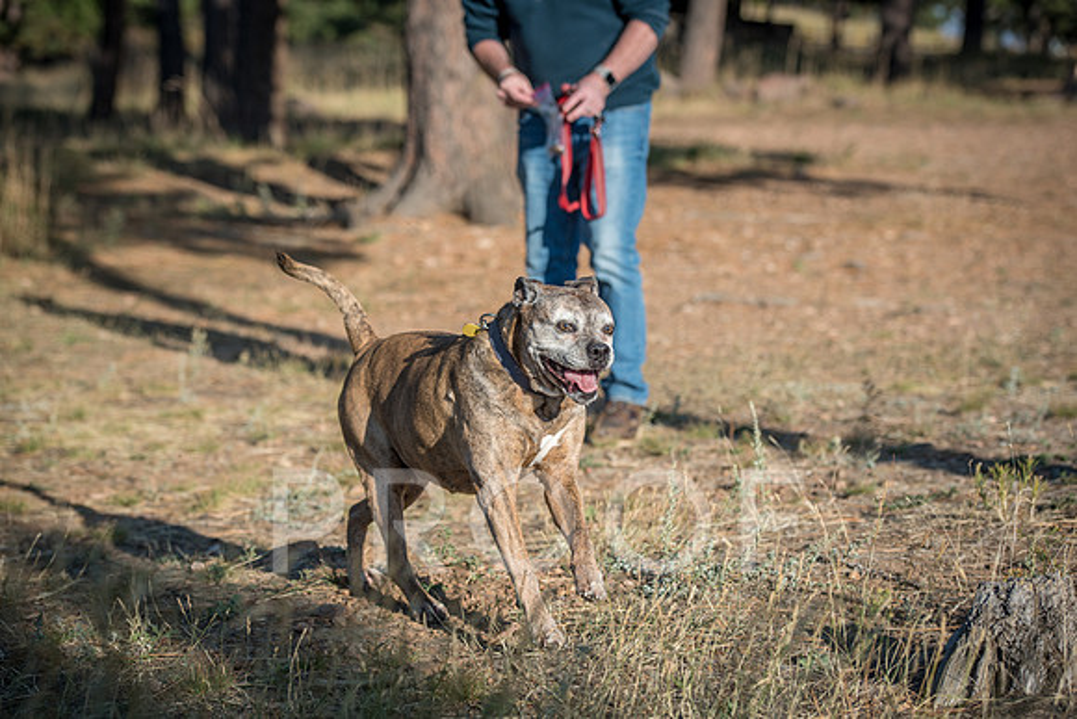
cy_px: 360
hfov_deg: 21.5
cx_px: 538
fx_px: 2843
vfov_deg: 14.4
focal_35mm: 95
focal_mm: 95
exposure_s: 1/1600
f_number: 4
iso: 200
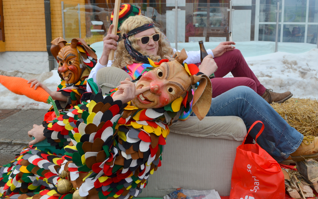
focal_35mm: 34
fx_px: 295
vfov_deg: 37.3
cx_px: 160
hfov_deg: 56.7
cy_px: 93
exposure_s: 1/200
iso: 100
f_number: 8
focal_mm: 22
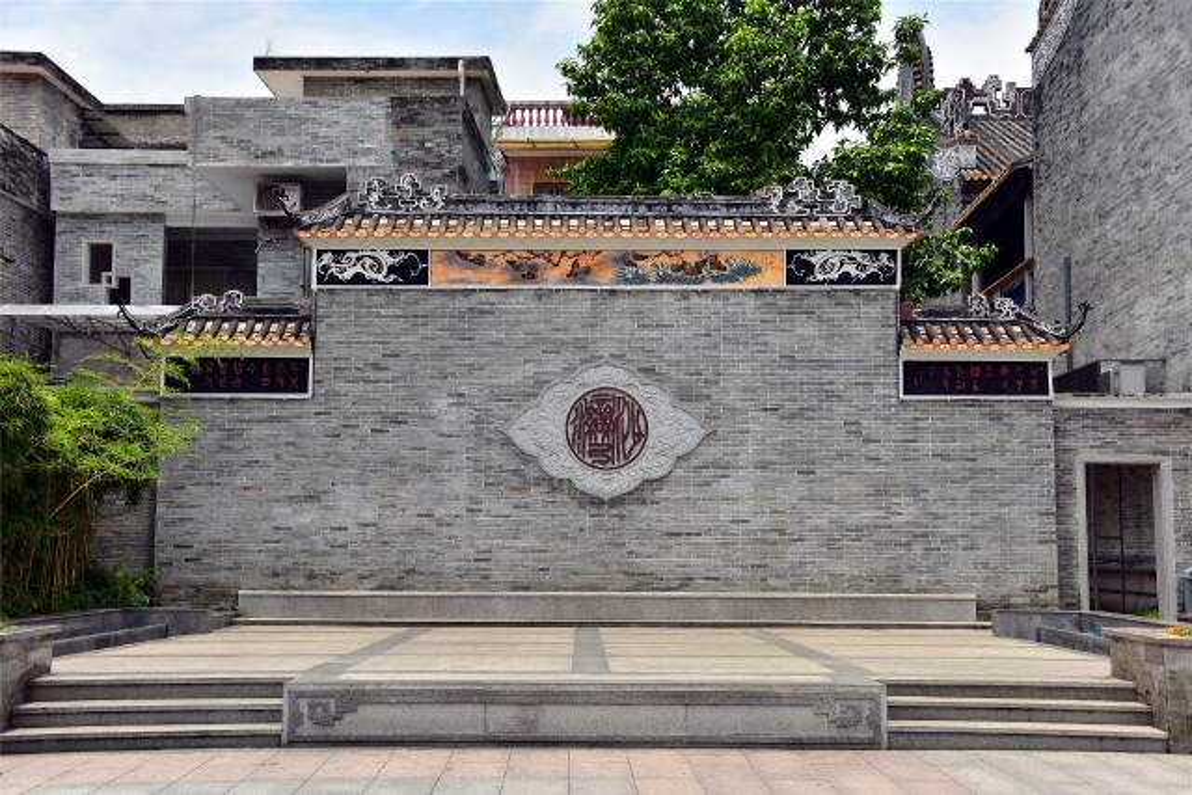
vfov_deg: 29.3
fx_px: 1523
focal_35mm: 46
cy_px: 398
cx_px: 596
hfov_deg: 42.7
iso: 100
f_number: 6.3
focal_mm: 46
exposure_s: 1/160
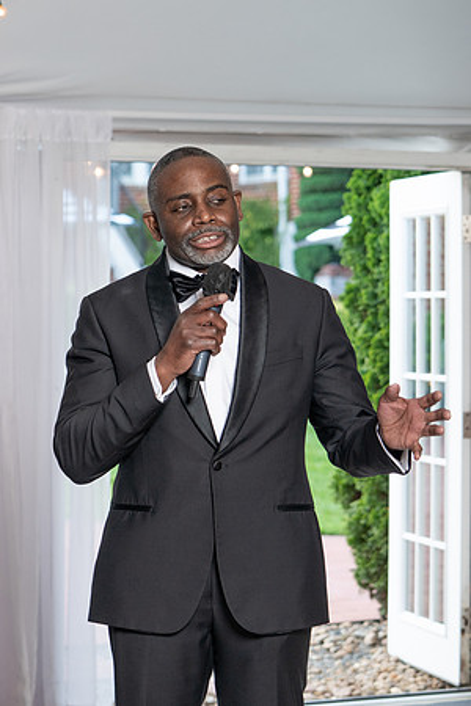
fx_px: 2309
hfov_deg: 11.5
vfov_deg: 17.4
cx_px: -52
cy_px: 383
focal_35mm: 118
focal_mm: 72
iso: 800
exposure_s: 1/200
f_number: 4
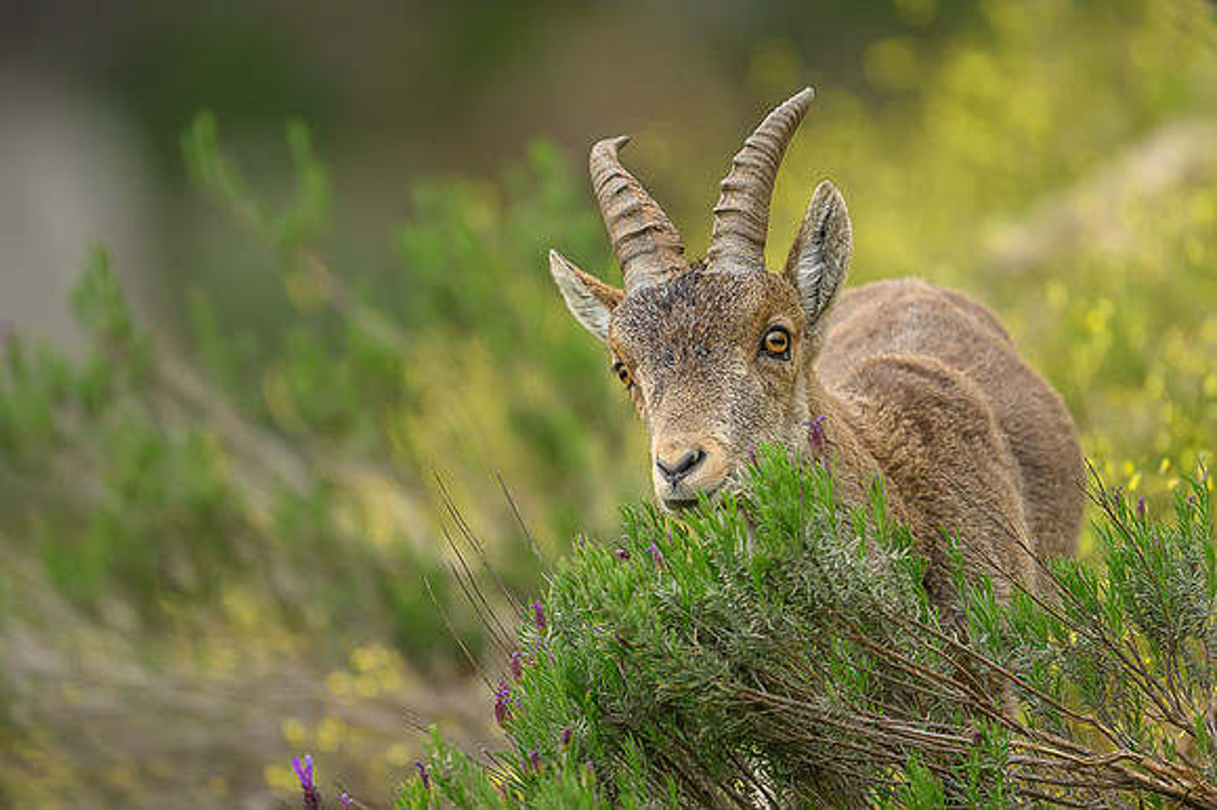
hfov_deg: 2.8
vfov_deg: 1.9
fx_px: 25052
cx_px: 623
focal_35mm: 742
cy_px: 345
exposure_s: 1/1600
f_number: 4
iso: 1600
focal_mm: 560
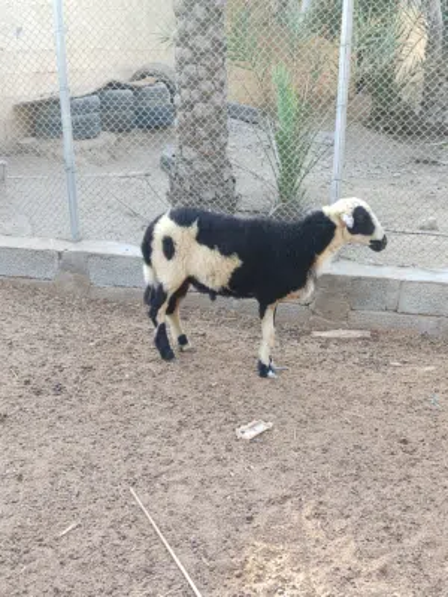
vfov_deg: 39.7
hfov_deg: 30.3
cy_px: 298
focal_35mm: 48
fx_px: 828
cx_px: 224
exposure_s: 1/100
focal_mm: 5.25
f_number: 1.75
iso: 269
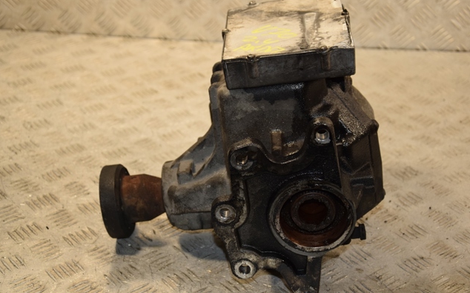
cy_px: 152
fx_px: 948
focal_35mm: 74
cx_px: 234
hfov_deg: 27.9
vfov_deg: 17.6
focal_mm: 48
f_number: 5
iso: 800
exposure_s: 1/200
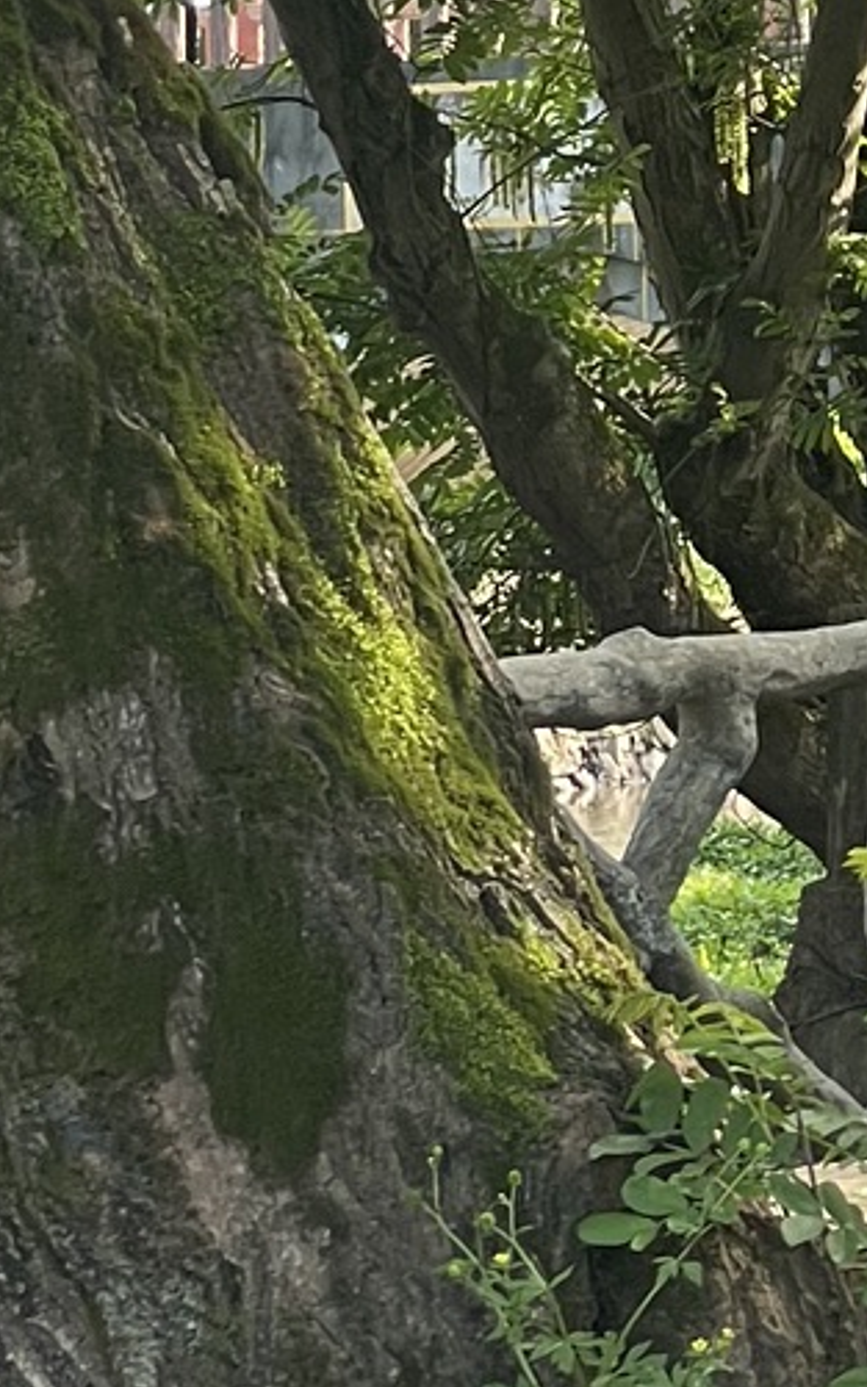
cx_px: 1241
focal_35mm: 220
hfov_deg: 5.9
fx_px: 8320
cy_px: 58
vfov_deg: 9.5
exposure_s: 1/99
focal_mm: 6
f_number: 2
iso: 32
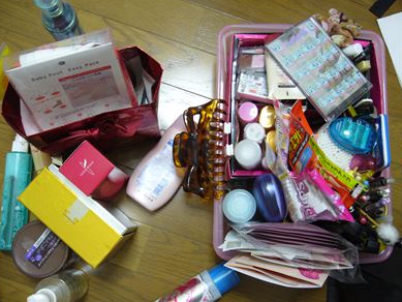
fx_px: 418
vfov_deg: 39.7
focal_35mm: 36
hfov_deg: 51.3
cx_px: 198
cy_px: 148
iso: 200
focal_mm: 5.8
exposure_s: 1/15
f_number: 2.8
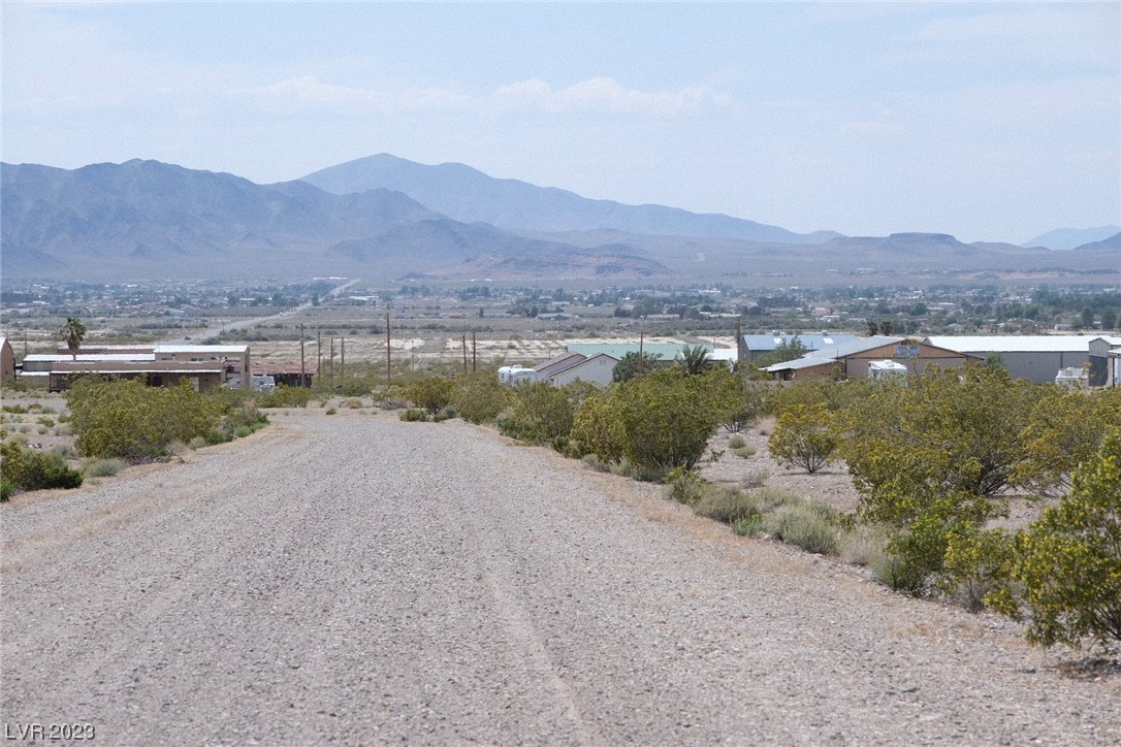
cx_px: 560
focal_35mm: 120
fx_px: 3736
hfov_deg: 17.1
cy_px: 374
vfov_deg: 11.4
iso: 160
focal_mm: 80
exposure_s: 1/450
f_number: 7.1
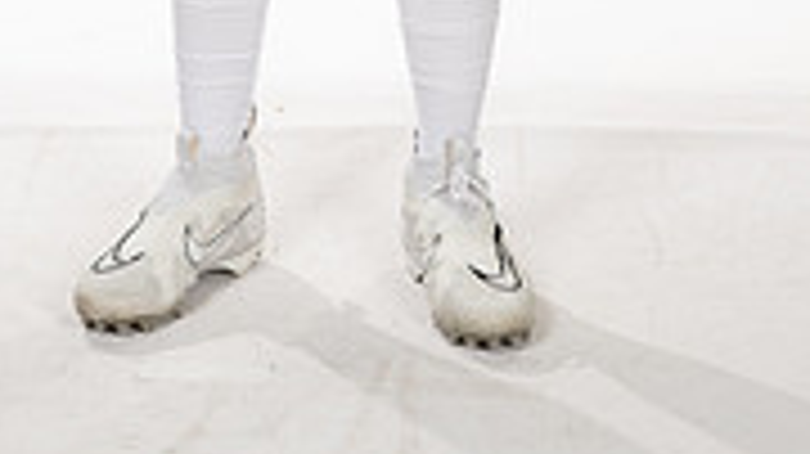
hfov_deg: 11.8
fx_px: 3928
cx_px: 310
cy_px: -517
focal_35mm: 183
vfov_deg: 6.4
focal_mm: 70
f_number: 7.1
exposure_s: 1/320
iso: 800
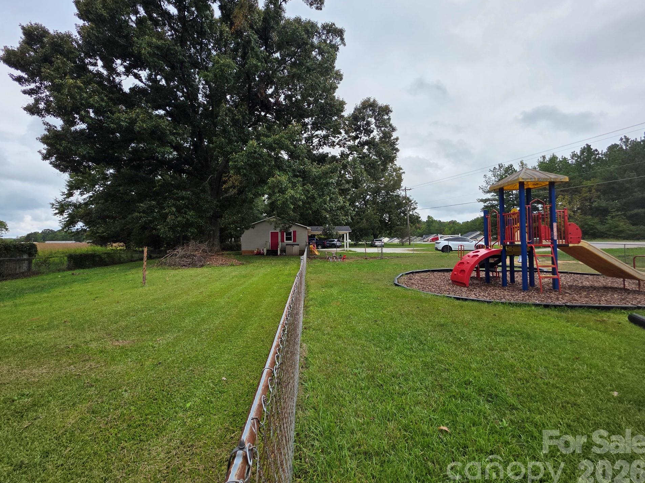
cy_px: 236
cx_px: 304
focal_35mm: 14
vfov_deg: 85.6
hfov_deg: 102.0
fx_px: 261
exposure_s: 1/1593
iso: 40
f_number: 1.9
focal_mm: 2.2
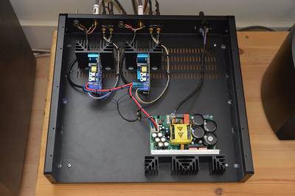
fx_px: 393
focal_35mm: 48
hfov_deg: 41.2
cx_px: 148
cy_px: 98
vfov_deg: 28.0
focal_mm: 32
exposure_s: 1/30
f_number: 4
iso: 800
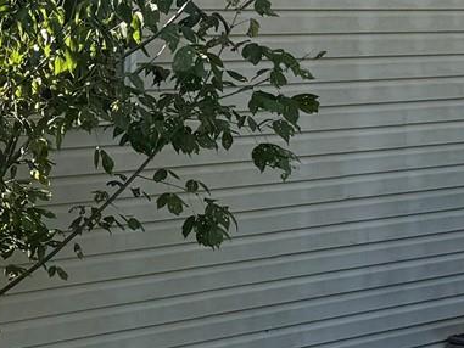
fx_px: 1730
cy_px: 213
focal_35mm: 129
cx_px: -167
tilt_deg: -5.6
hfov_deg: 14.5
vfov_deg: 11.5
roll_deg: +0.4
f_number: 1.78
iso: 80
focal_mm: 6.76
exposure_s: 1/2000
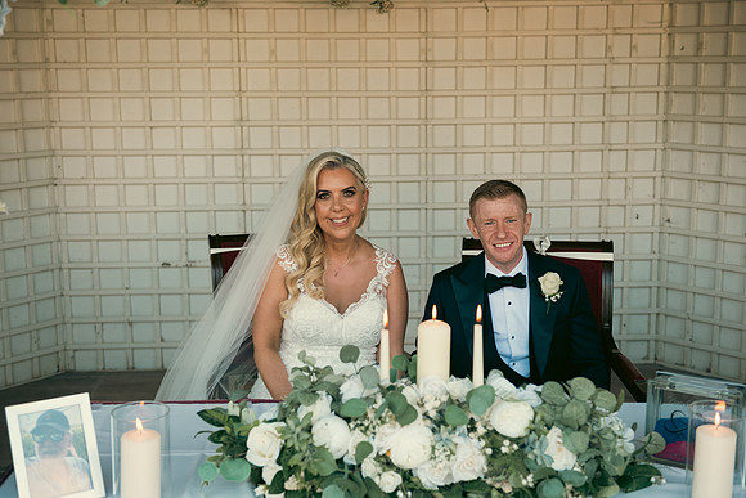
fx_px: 995
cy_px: 249
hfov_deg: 41.1
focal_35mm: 48
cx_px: 373
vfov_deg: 28.1
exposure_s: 1/250
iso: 320
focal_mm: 48
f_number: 3.5
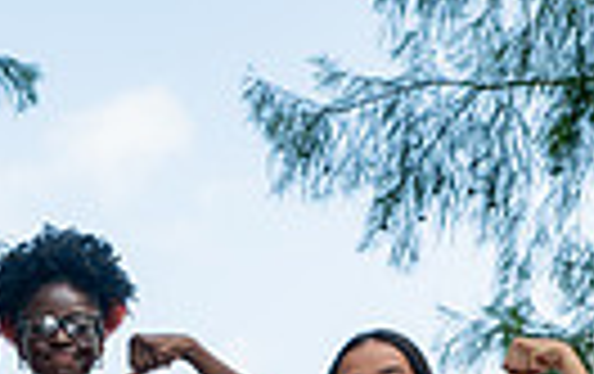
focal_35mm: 132
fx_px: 2141
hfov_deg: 15.7
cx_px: 94
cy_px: 883
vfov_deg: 9.0
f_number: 7.1
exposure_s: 1/200
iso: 200
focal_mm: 38
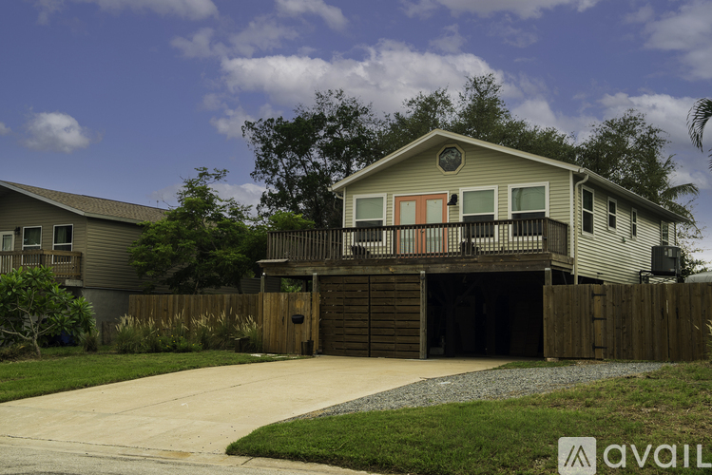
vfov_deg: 28.7
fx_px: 930
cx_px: 356
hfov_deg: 41.9
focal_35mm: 47
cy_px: 238
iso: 80
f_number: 4
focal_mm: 47
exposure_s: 1/60
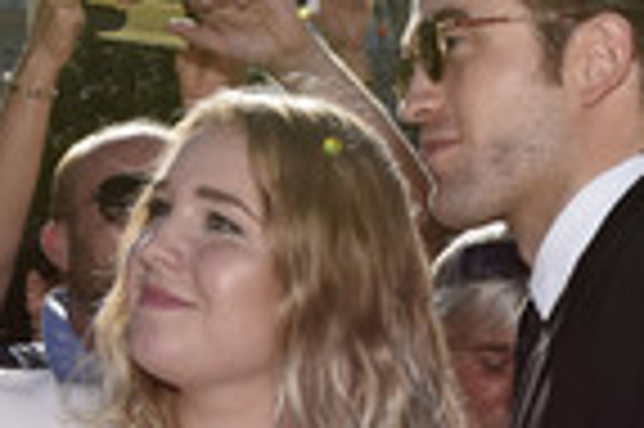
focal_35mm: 109
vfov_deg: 12.4
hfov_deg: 18.7
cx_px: 133
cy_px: 460
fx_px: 1940
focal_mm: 23
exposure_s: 1/1600
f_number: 6.3
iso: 320
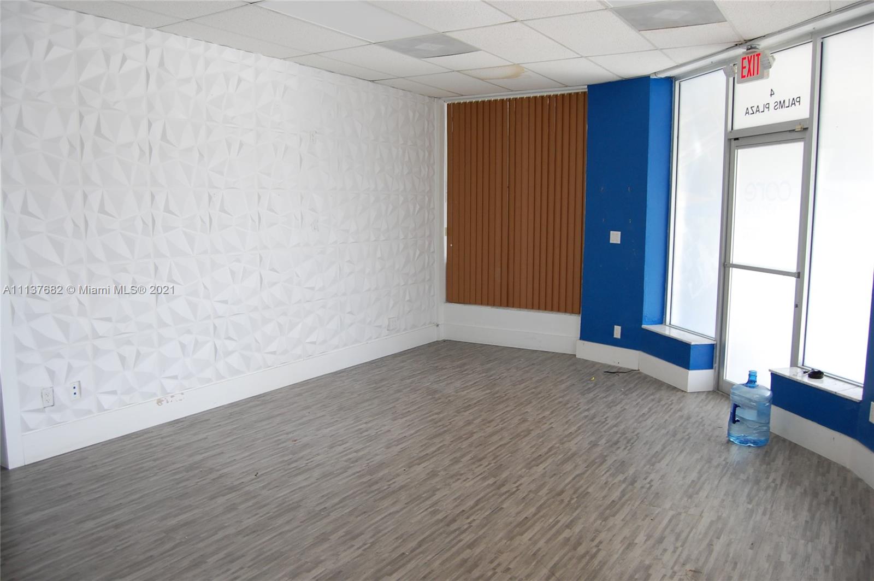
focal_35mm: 27
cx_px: 437
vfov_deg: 47.8
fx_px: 655
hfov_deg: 67.4
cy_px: 290
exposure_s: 1/100
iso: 400
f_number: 5
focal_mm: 18
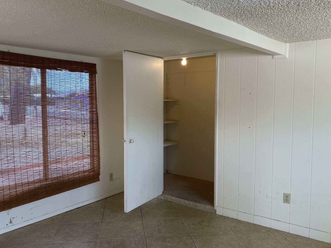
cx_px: 149
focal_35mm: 31
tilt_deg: -4.4
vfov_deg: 45.4
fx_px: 296
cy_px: 123
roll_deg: +0.0
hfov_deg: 58.2
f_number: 1.8
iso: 80
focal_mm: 4.25
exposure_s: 1/120
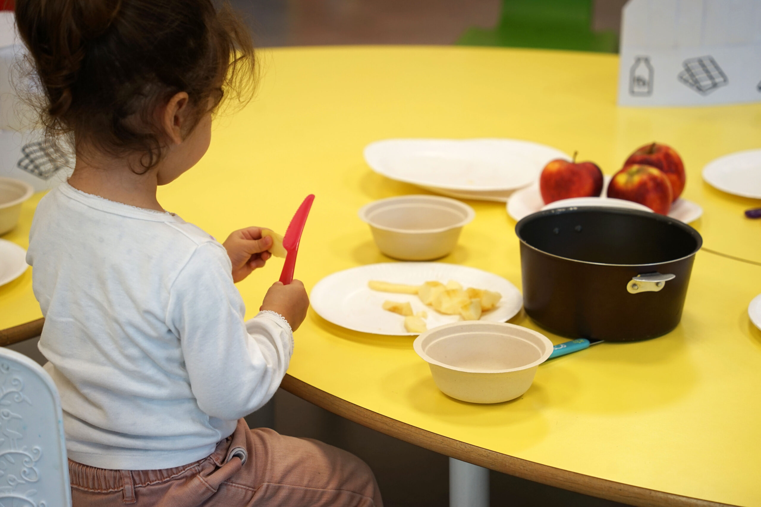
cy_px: 254
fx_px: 2072
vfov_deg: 14.0
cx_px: 380
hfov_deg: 20.8
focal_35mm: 98
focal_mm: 98
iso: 500
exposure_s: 1/160
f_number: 4.5
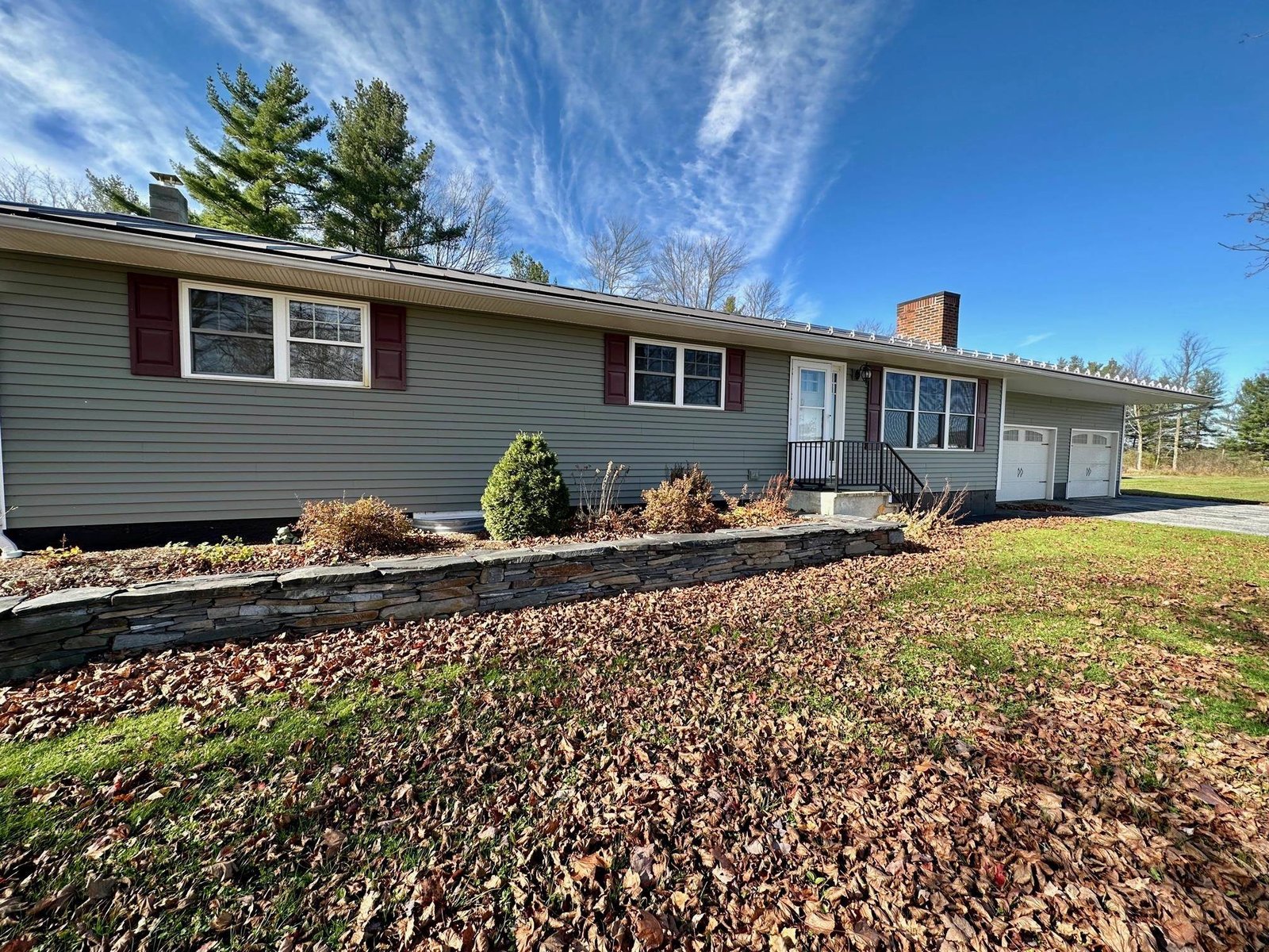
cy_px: 476
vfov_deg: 85.7
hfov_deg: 102.1
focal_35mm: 14
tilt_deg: -3.3
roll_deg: -0.7
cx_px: 634
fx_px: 513
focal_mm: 2.22
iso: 40
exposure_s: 1/399
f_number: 2.2
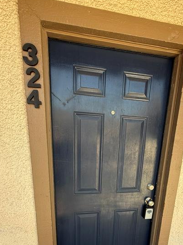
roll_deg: -2.7
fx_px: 141
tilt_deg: -12.8
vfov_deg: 78.4
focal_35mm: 20
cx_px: 102
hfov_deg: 65.7
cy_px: 168
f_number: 2.2
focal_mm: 2.22
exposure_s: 1/112
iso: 40
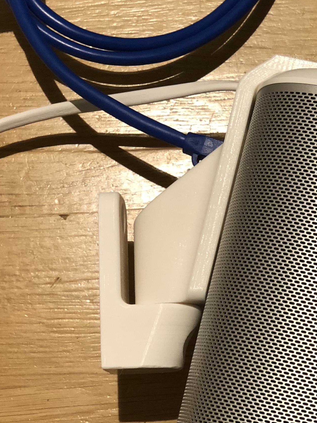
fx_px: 1514
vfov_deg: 15.9
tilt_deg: -80.8
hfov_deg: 11.8
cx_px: 324
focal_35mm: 124
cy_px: 265
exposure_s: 1/33
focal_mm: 6
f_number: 2.4
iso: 125
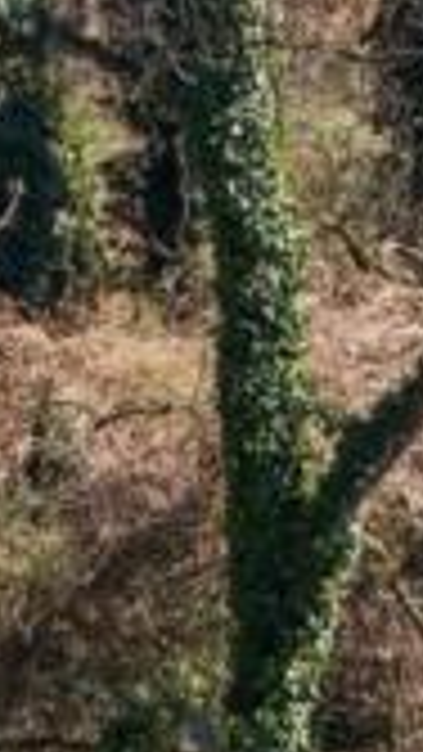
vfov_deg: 12.1
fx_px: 3308
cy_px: 1274
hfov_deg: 7.3
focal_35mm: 166
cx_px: 202
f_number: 2.8
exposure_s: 1/100
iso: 100
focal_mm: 8.4
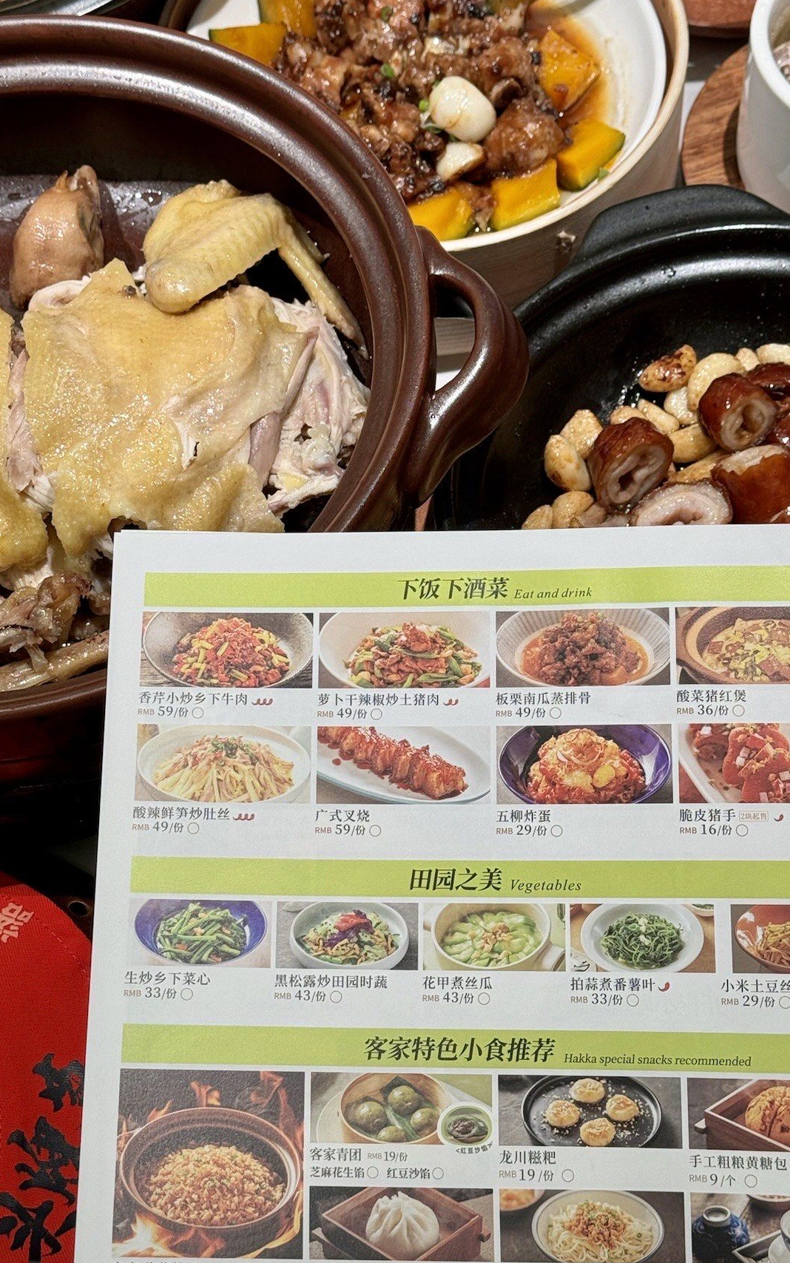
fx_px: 2101
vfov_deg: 33.4
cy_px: 566
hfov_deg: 21.3
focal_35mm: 61
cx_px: 394
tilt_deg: -57.3
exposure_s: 1/103
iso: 50
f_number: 1.78
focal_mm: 6.86
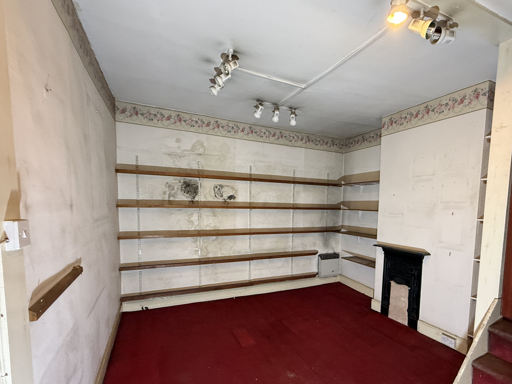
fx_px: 266
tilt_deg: -3.6
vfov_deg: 70.9
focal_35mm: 18
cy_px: 229
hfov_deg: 87.2
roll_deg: -0.3
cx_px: 292
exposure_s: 1/50
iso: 500
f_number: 2.2
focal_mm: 2.22
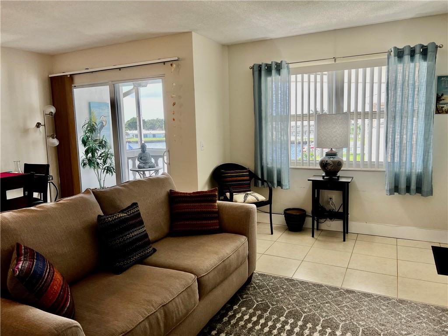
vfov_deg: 53.1
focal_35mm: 26
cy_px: 168
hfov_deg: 67.3
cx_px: 224
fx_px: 336
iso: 32
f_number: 1.5
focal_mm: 5.7
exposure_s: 1/126
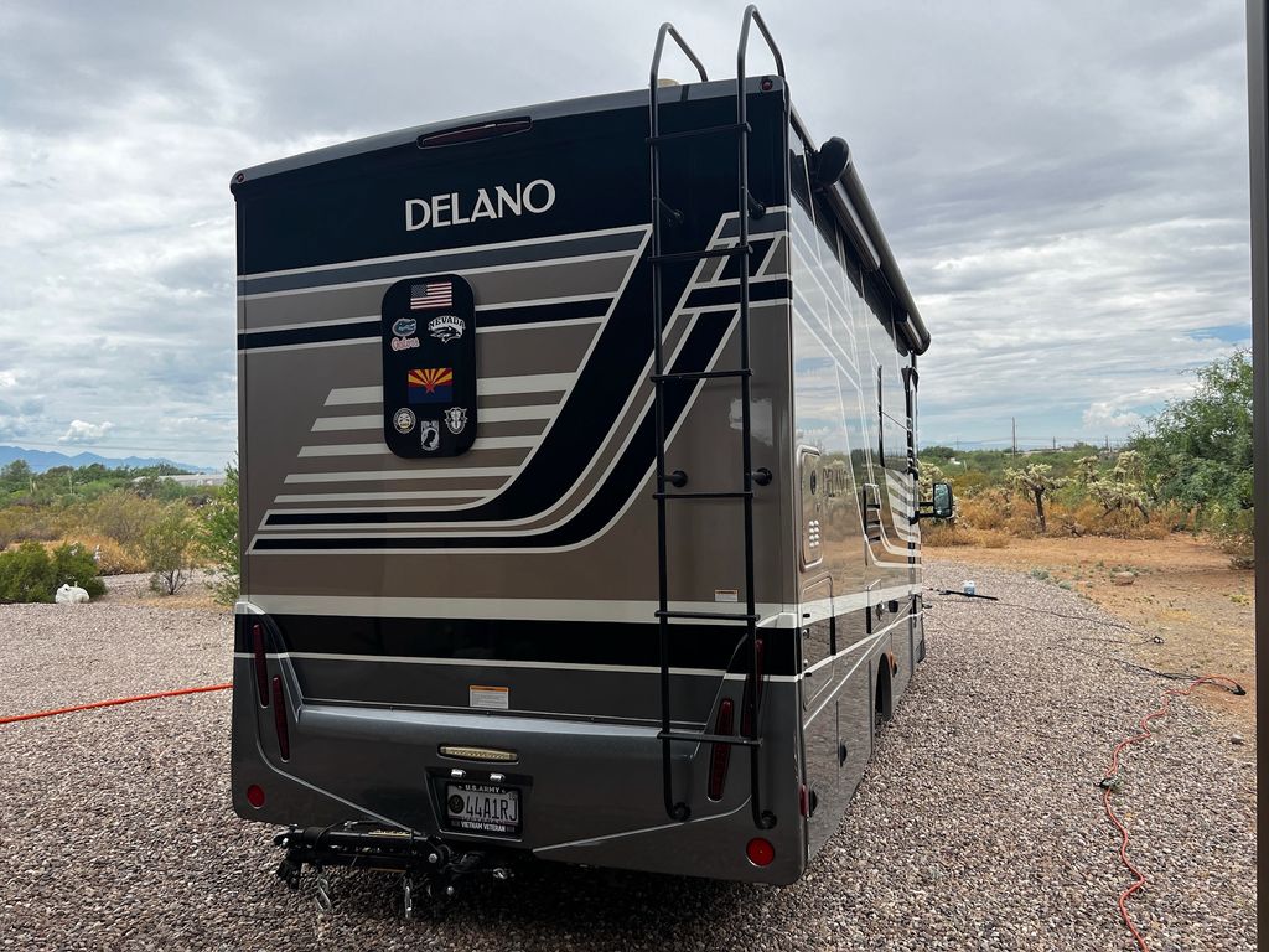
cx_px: 634
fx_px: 953
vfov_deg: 53.1
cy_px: 476
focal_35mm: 26
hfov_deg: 67.3
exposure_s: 1/2762
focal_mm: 5.7
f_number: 1.5
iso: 50
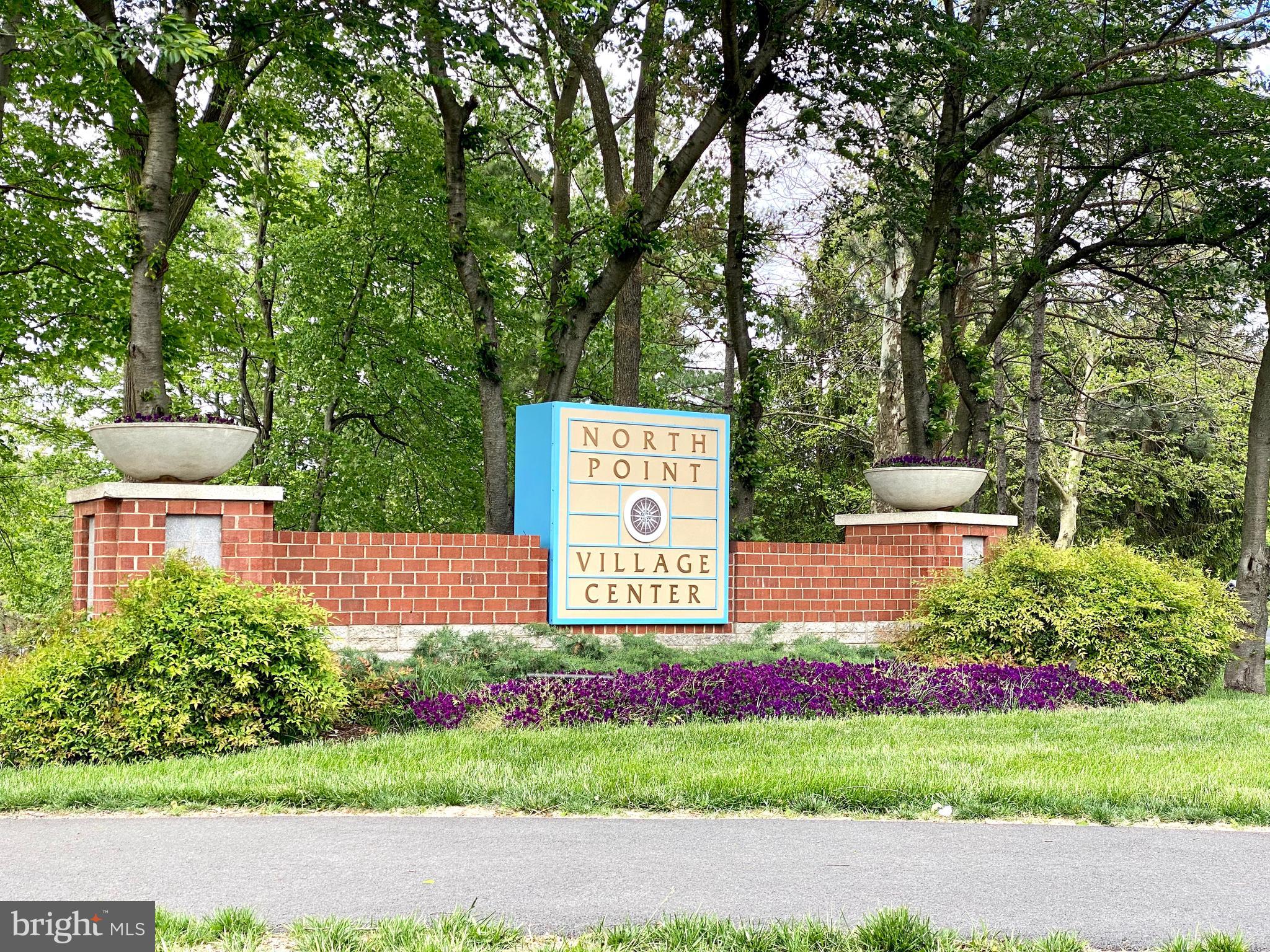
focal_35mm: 52
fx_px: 1908
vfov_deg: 28.0
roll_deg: -0.2
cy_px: 476
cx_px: 635
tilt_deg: +3.0
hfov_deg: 36.8
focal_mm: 6
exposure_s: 1/203
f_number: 2
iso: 20
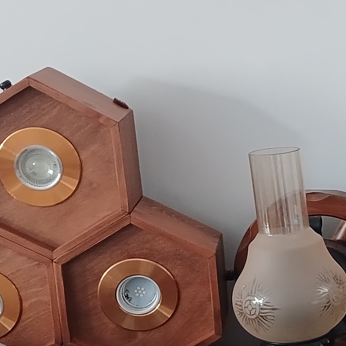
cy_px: 247
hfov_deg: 18.7
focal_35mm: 85
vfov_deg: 20.3
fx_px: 961
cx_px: 469
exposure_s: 1/20
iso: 500
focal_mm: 4
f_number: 1.8
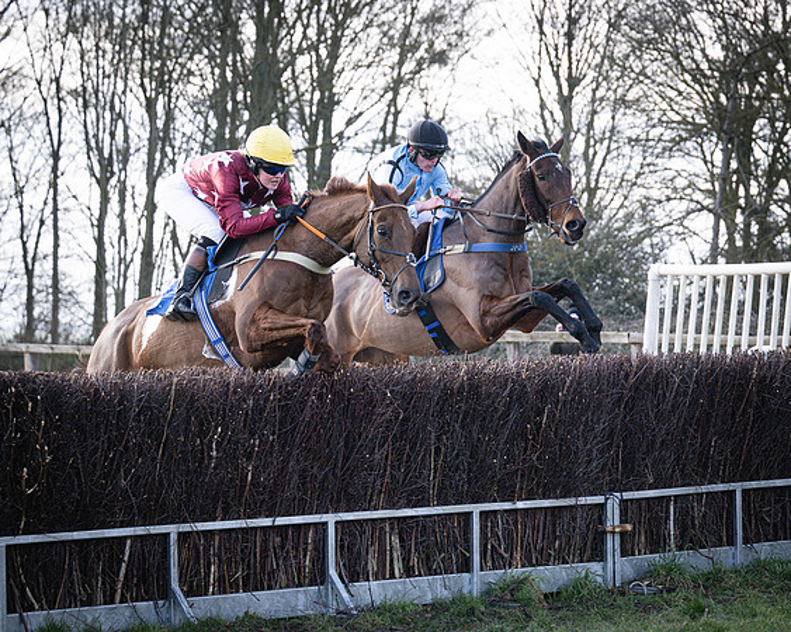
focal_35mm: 119
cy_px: 335
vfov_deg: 12.9
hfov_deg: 16.1
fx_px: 2787
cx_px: 490
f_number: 3.2
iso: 400
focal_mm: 70
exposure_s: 1/1600
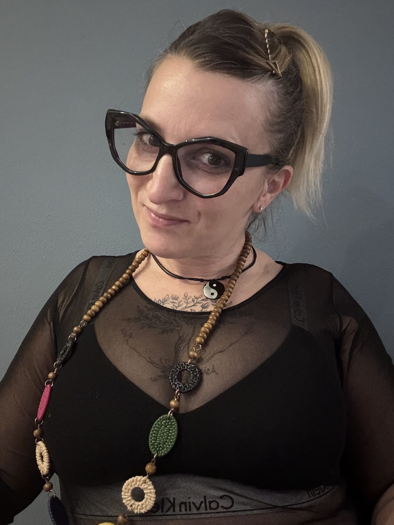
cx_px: 197
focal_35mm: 30
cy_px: 262
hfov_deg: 46.8
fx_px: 455
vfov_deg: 60.0
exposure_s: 1/15
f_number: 1.9
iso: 640
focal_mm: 2.69
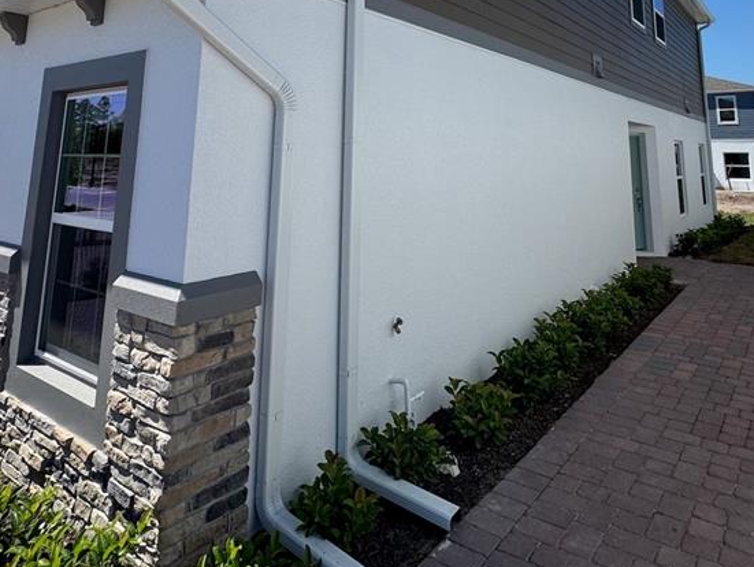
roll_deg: -0.9
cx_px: 413
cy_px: 48
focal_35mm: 26
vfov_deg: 47.3
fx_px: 567
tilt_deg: +10.6
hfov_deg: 67.1
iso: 50
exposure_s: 1/1832
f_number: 2.2
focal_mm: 2.22
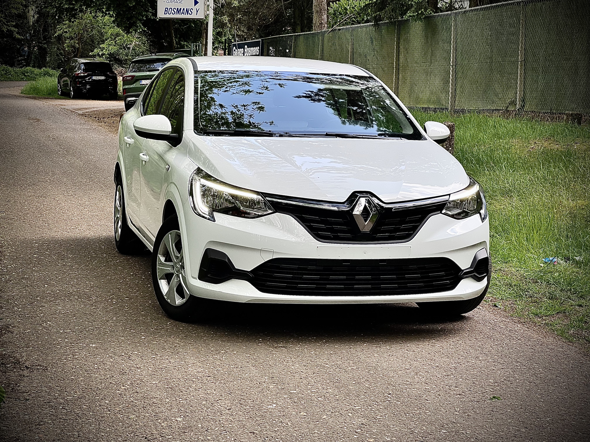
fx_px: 1312
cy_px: 221
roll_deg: -2.0
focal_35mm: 77
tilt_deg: -5.2
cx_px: 295
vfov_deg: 19.1
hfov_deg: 25.3
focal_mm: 9
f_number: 2.8
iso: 40
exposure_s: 1/121
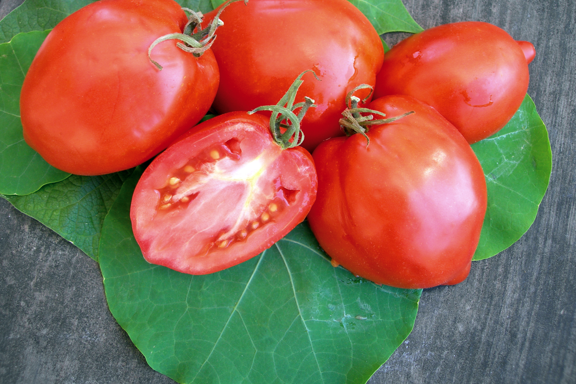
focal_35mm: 40
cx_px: 287
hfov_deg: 48.5
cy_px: 168
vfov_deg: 33.4
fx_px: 640
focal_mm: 7.8
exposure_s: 1/64.8
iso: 50
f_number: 2.8
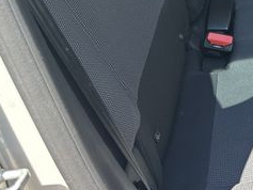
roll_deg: -7.3
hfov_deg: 21.3
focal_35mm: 81
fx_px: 592
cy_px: -68
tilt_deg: -24.0
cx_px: 347
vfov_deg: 17.0
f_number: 1.78
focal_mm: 6.86
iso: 80
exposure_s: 1/303
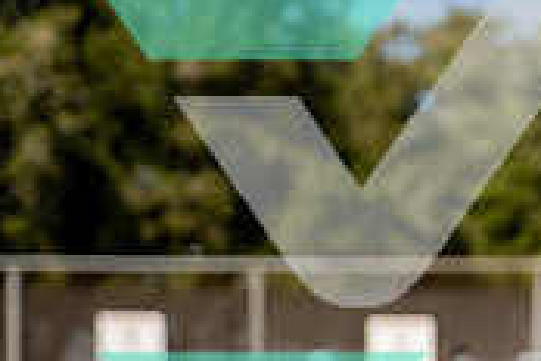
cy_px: 518
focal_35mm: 233
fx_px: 3501
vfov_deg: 5.8
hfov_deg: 8.6
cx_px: 892
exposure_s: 1/1250
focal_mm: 70
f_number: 4
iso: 100
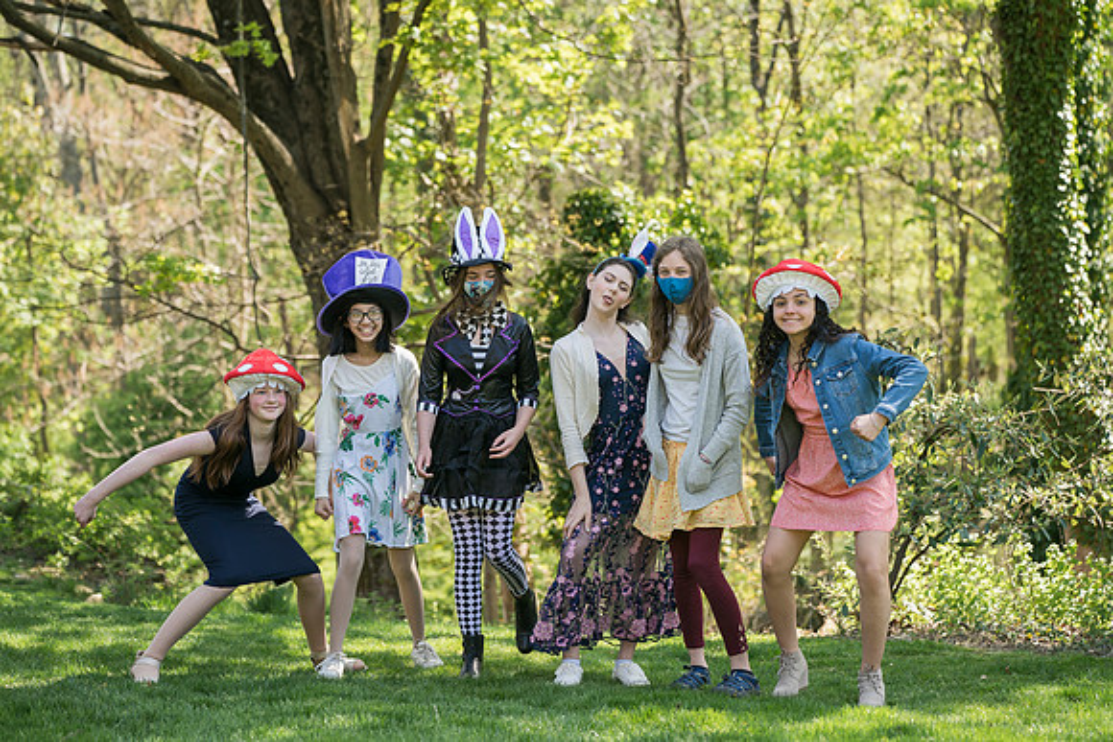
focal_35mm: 80
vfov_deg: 17.1
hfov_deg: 25.4
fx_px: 2474
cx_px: 556
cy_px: 371
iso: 100
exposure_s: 1/320
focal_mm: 80
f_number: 3.2
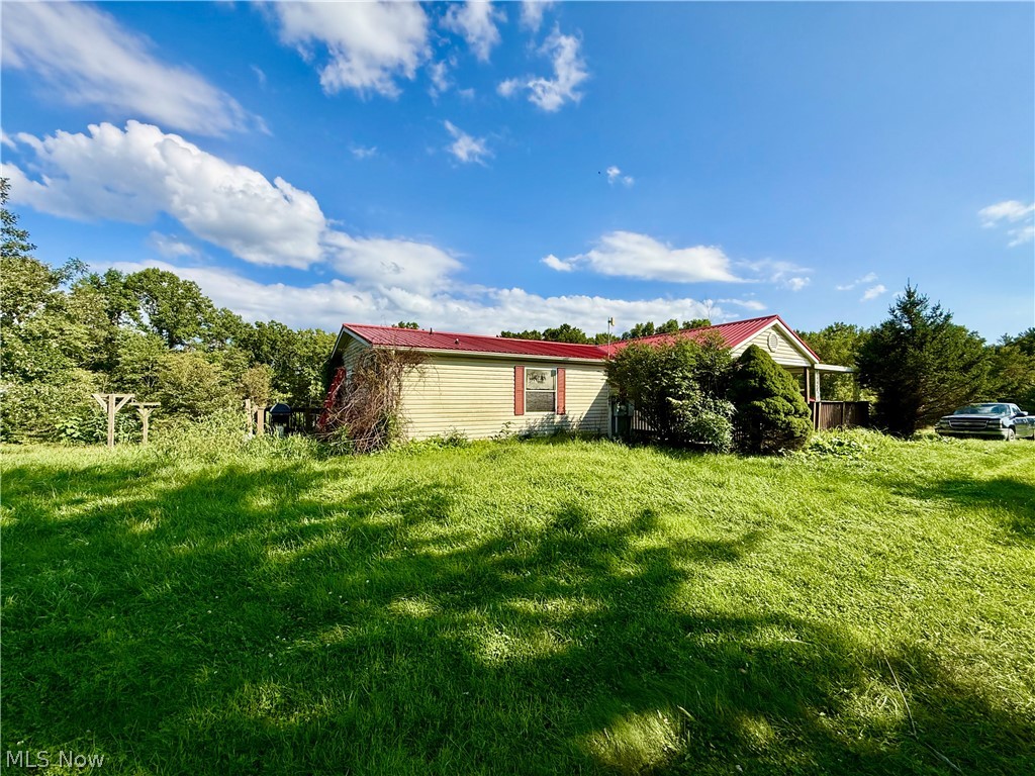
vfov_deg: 85.7
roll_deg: -0.3
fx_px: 419
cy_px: 388
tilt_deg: +2.1
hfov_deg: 102.1
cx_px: 518
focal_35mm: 14
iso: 50
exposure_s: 1/2410
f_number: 2.2
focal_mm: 2.22
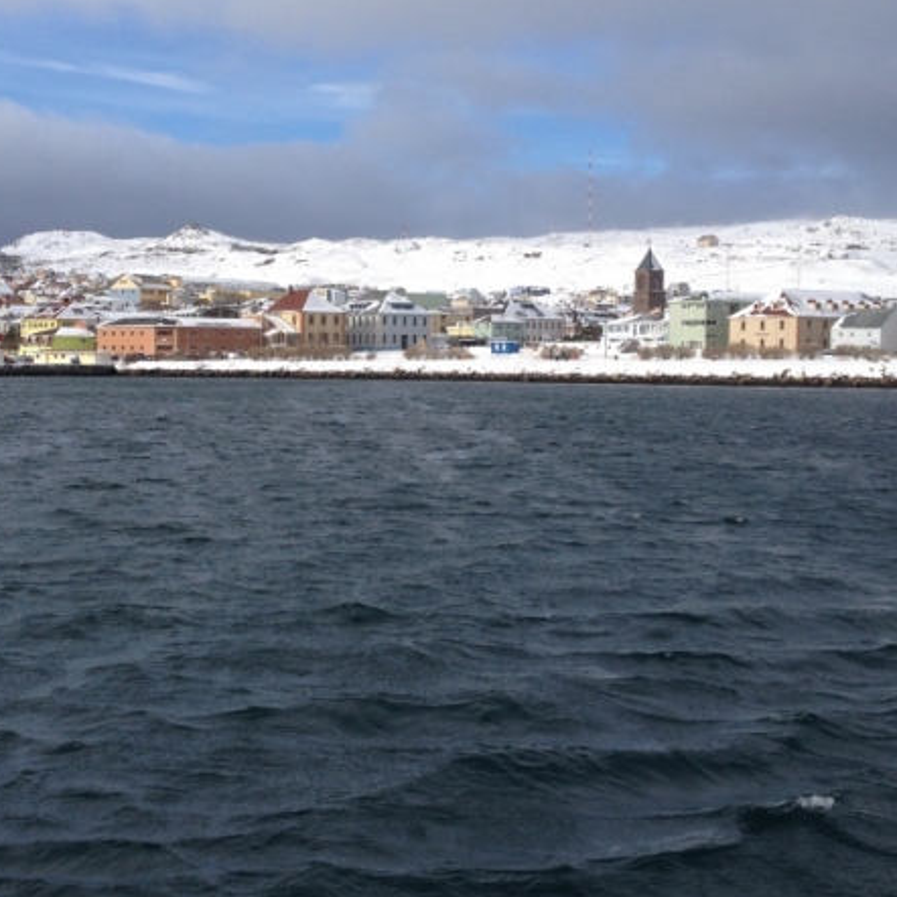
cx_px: 361
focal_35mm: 56
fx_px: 1642
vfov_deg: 30.5
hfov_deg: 30.5
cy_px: 406
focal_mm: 4.28
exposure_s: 1/1672
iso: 50
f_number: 2.4
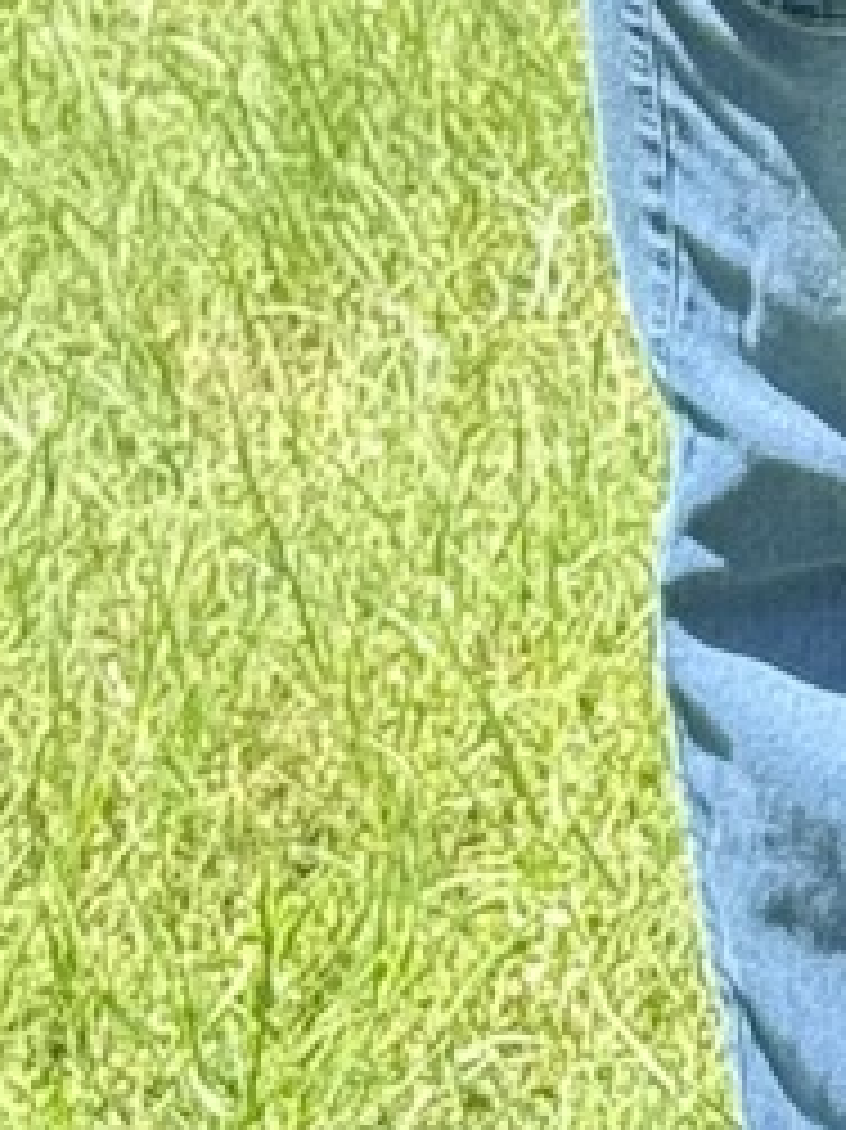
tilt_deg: -5.1
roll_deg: +0.7
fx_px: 9980
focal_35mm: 306
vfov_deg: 6.1
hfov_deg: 4.7
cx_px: 1930
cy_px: -1810
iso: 100
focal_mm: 6.76
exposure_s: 1/895
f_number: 1.78
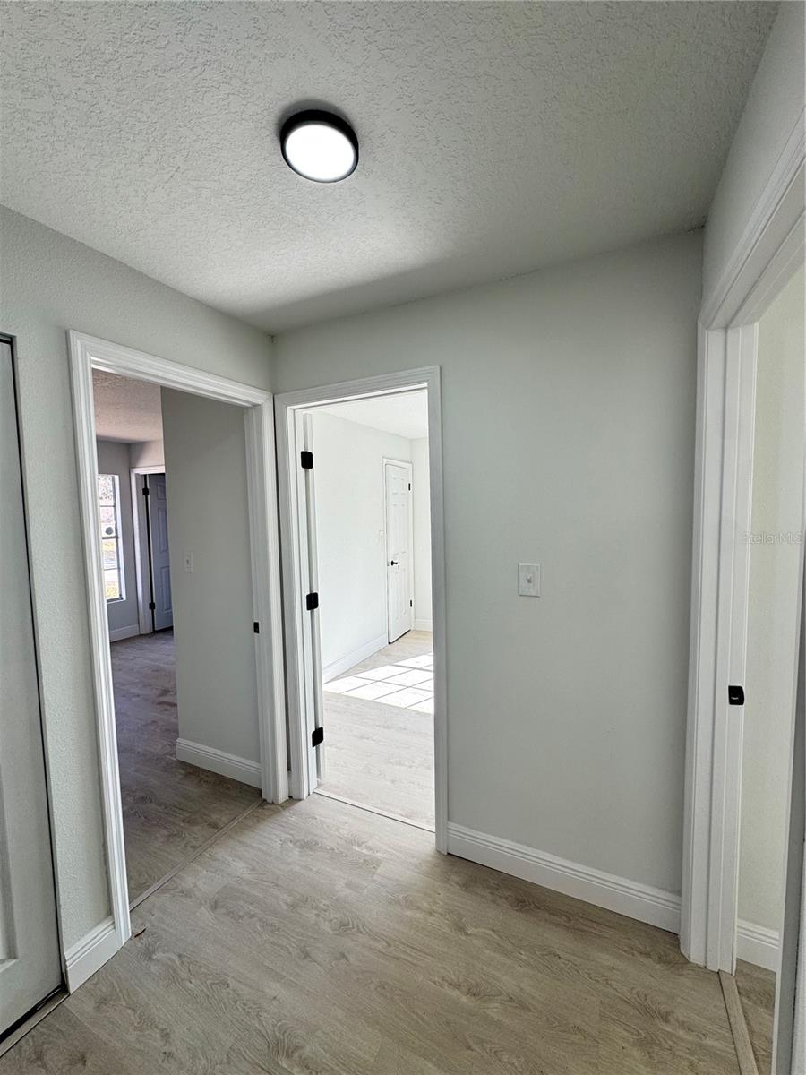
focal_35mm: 14
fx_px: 435
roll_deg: +1.4
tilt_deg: -3.6
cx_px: 403
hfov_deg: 85.7
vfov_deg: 102.1
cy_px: 538
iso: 40
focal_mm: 2.22
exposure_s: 1/110
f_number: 2.2
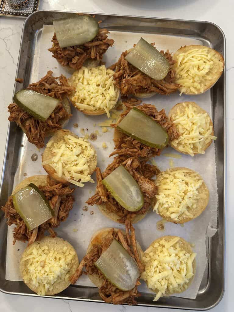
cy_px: 156
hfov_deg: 56.8
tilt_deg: -82.0
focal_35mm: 24
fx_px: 216
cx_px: 117
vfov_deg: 71.6
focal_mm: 6.86
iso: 400
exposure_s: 1/60
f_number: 1.78
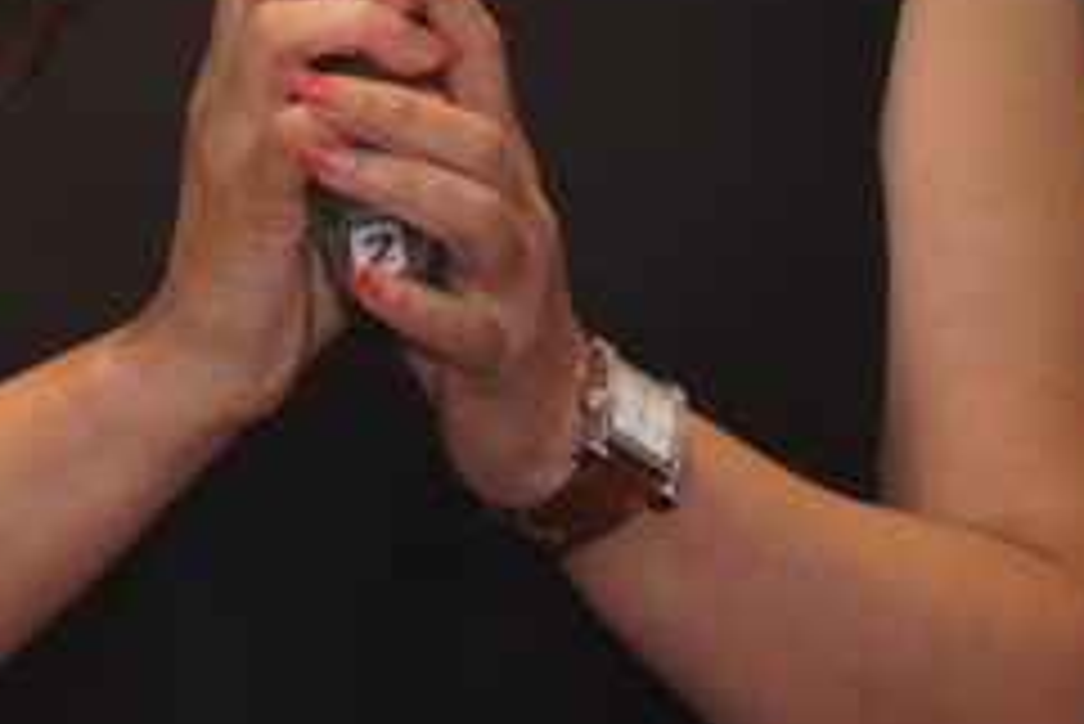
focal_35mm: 617
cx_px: -4
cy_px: -187
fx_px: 18593
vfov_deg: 2.2
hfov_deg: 3.3
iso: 400
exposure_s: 1/60
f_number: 8
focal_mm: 97
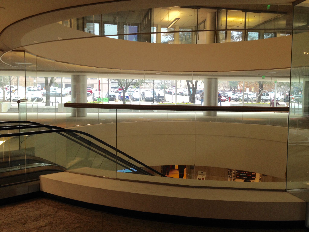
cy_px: 116
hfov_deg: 55.4
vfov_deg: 42.9
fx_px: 295
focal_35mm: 33
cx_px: 154
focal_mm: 4.12
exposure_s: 1/30
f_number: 2.4
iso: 50
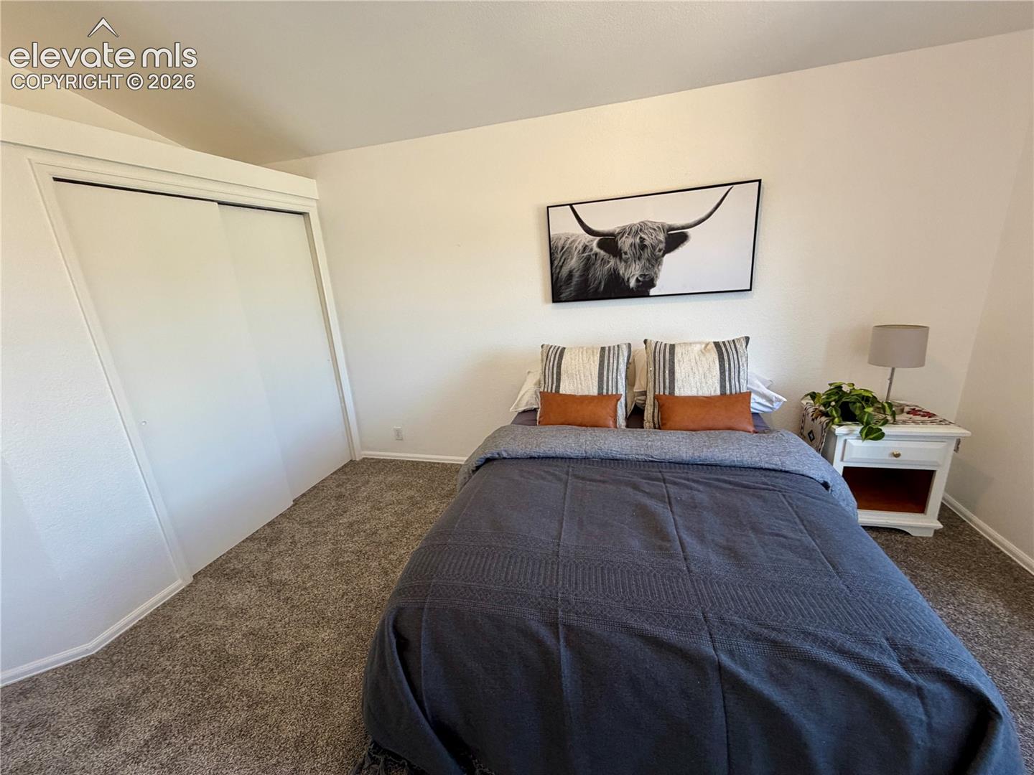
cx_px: 517
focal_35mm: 14
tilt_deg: -15.6
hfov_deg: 102.1
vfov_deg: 85.7
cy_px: 388
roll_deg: +4.2
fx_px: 418
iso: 200
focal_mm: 2.22
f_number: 2.2
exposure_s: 1/121
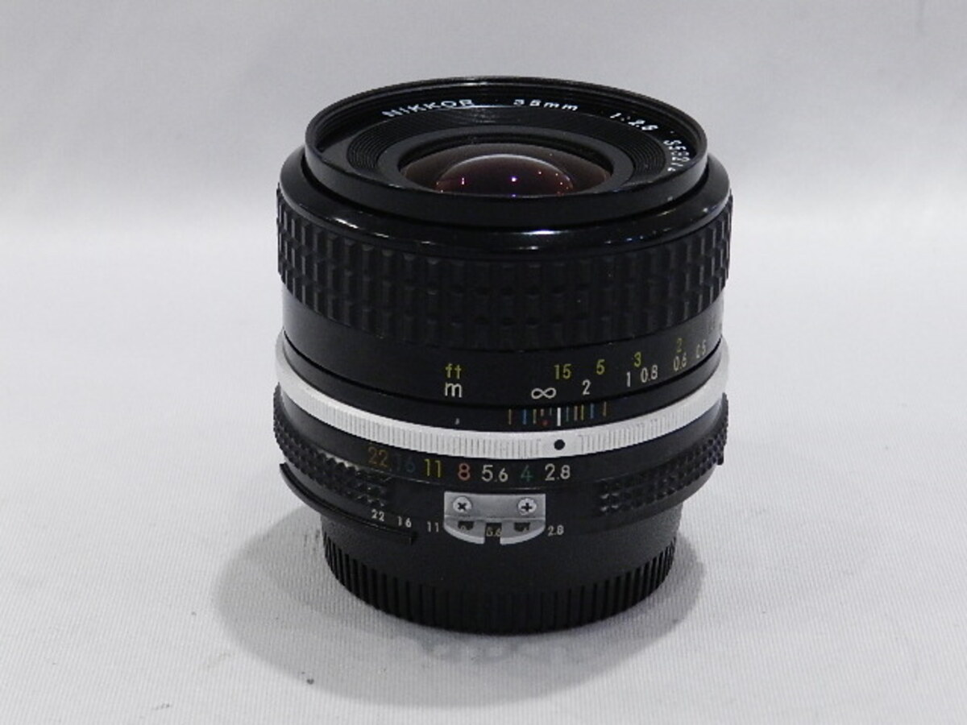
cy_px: 362
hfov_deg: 23.3
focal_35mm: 84
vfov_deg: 17.6
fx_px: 2347
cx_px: 484
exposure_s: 1/80
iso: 800
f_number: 4.4
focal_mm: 14.9
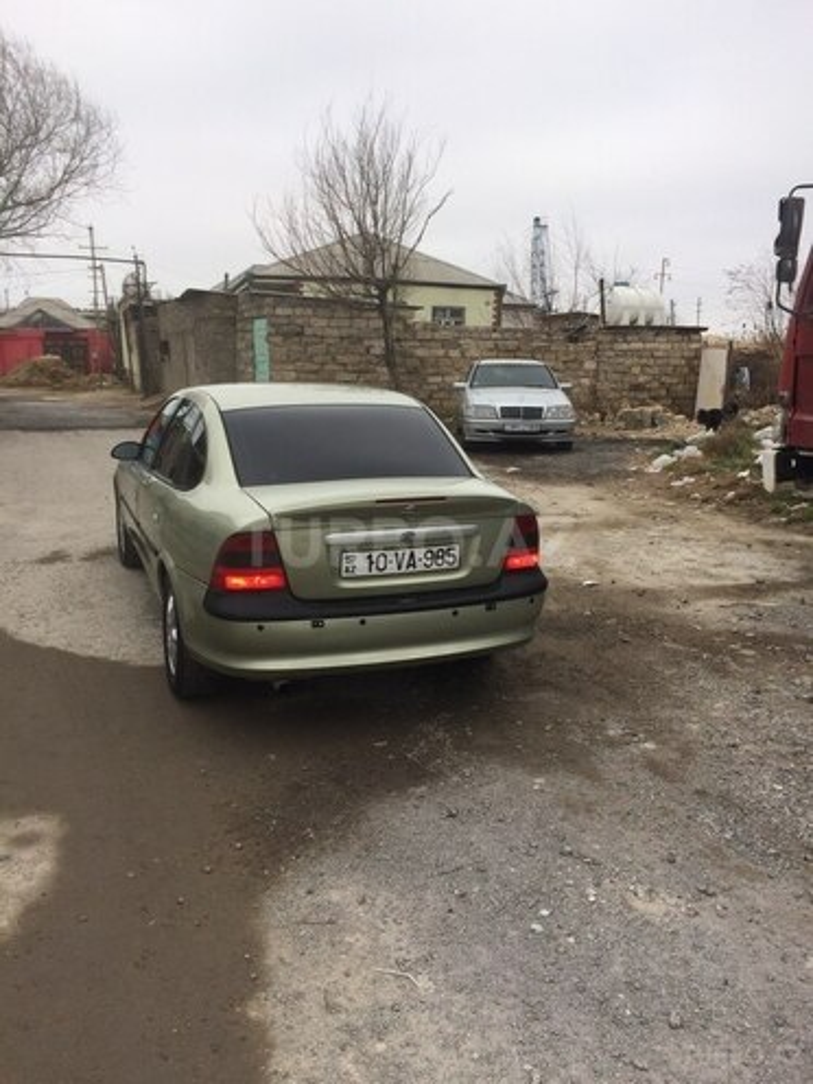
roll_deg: +2.1
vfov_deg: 61.7
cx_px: 406
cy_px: 542
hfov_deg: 48.2
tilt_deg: -14.3
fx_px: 908
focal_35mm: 29
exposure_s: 1/1325
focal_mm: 4.15
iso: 32
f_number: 2.2
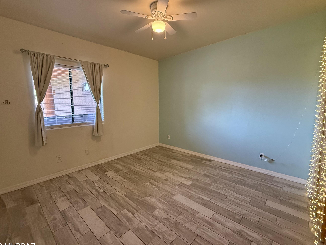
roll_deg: -0.3
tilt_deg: -6.9
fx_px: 151
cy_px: 119
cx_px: 165
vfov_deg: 78.1
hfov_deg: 94.5
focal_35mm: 16
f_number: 2.2
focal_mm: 2.22
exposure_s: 1/120
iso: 500
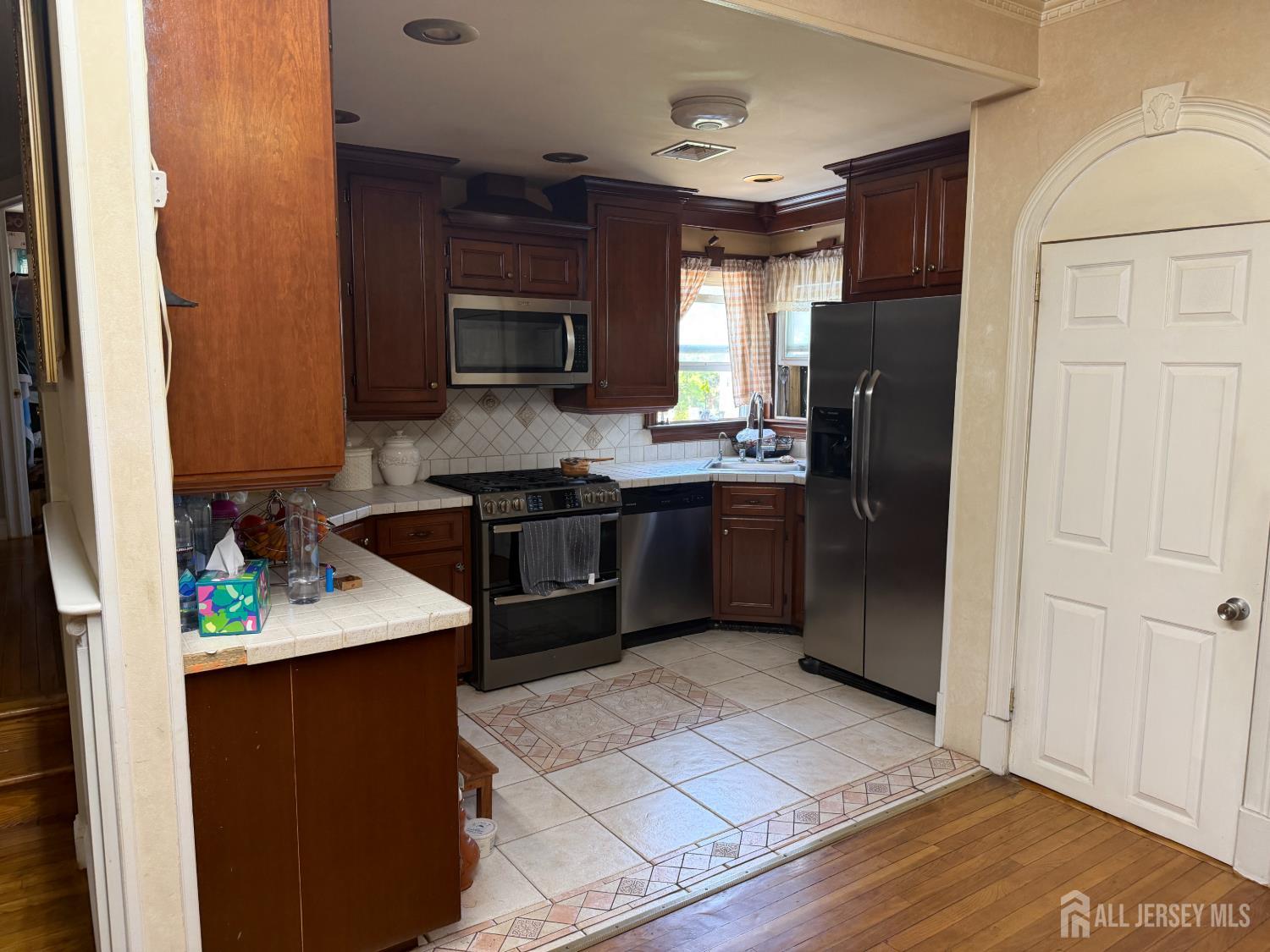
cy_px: 476
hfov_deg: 71.6
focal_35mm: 24
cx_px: 635
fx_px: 881
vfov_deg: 56.8
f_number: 1.78
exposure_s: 1/60
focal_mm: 6.76
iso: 200
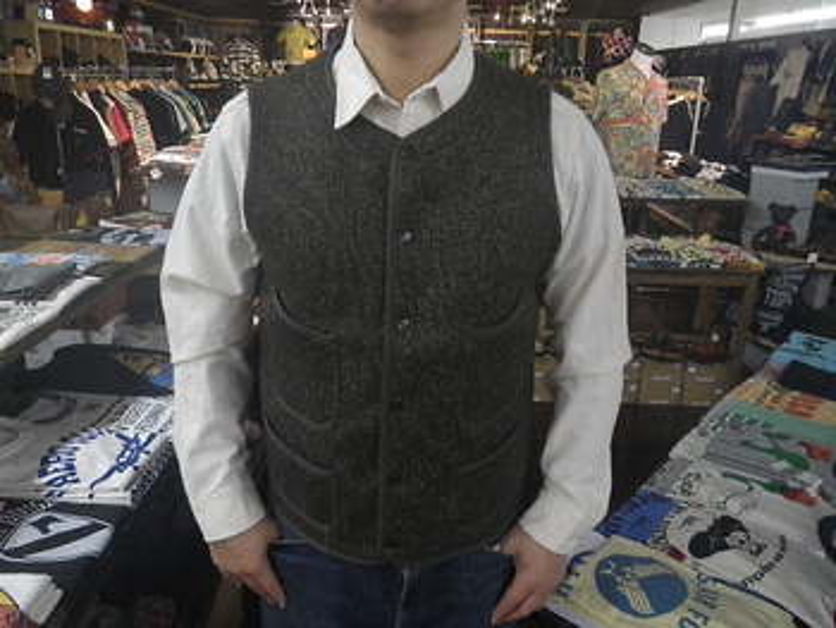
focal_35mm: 28
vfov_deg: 49.8
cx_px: 418
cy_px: 314
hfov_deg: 63.4
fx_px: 677
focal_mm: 5
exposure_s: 1/50
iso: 400
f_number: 3.5
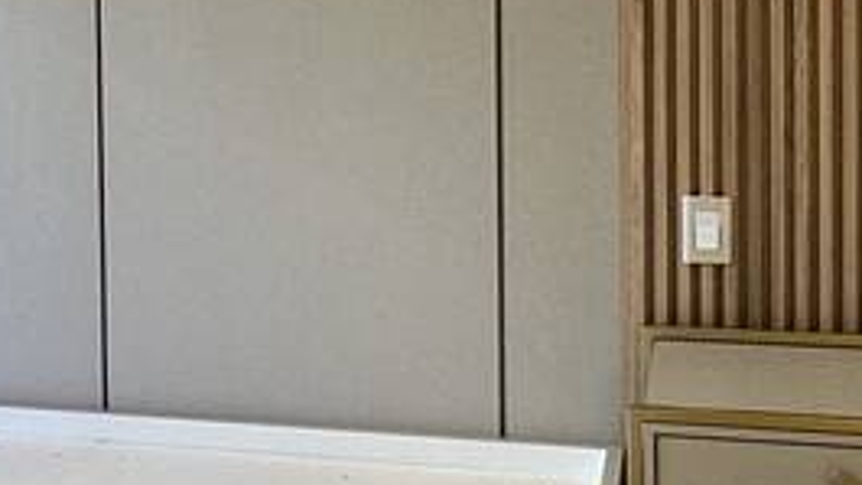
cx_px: 114
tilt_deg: -1.5
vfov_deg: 14.3
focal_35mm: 83
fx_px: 1897
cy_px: -7
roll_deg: +1.3
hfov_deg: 25.0
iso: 100
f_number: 2.2
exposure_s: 1/120
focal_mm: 2.22
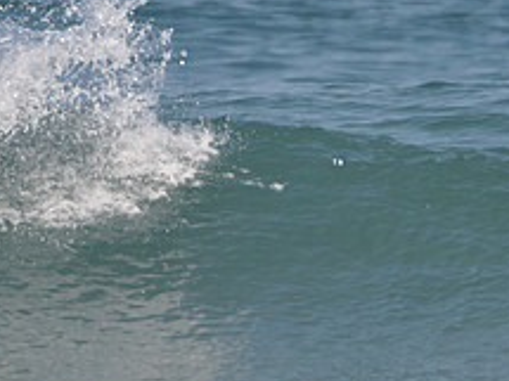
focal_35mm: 2142
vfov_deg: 0.7
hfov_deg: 0.9
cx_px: 279
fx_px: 31479
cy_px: 153
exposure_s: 1/1600
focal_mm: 550
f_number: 5.6
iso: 400
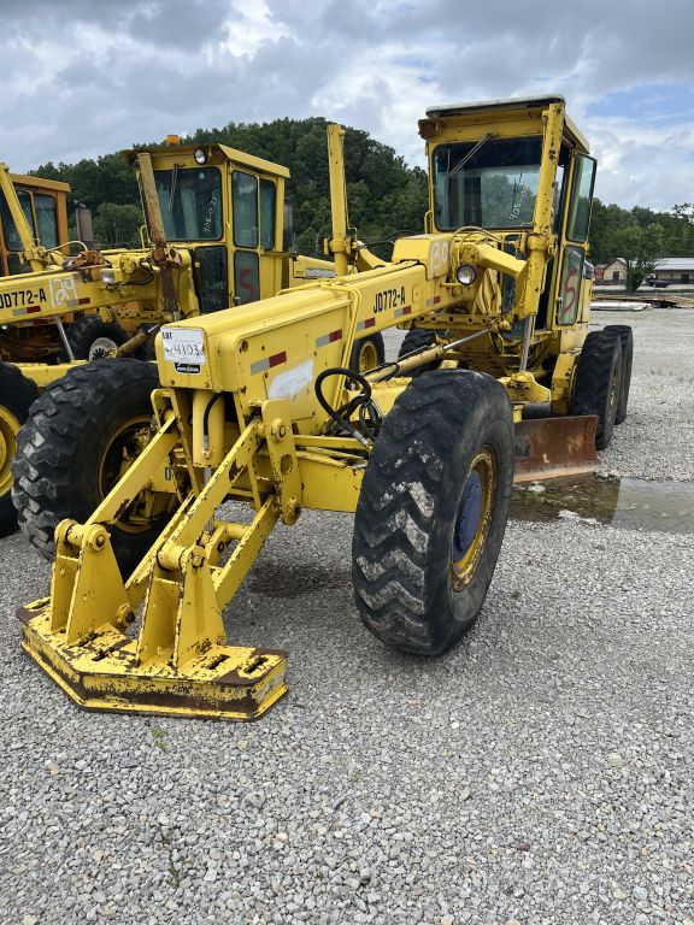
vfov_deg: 67.3
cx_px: 347
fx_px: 695
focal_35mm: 26
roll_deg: -4.0
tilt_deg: -15.5
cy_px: 462
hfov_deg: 53.1
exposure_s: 1/1890
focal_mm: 5.1
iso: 50
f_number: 1.6
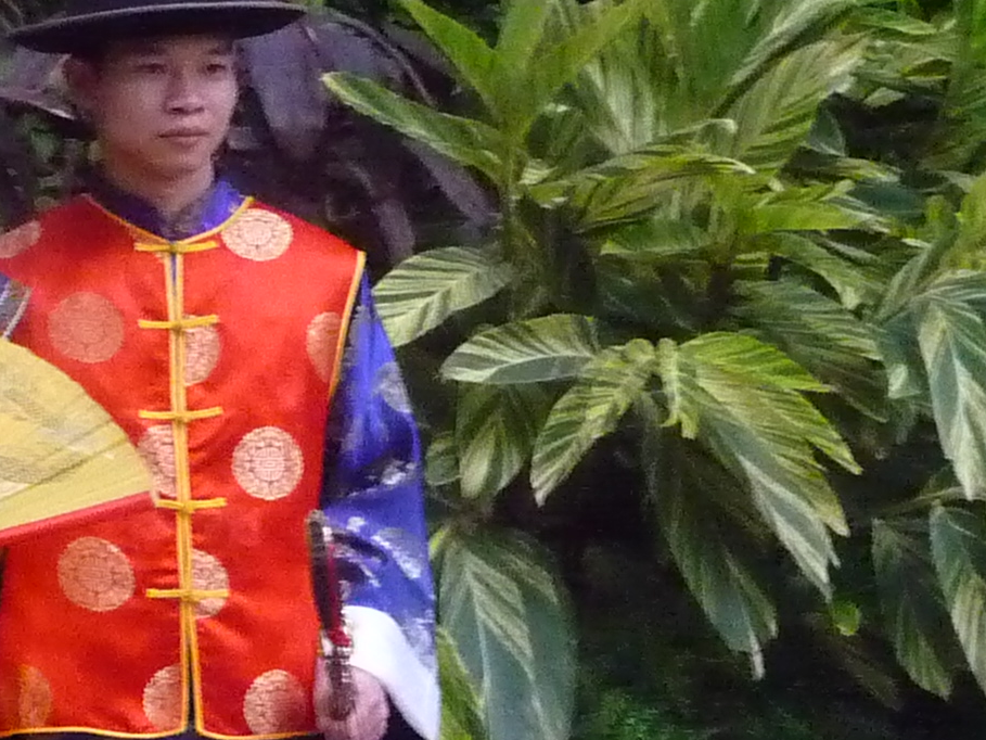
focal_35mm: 107
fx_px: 3048
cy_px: 660
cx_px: 117
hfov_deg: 18.1
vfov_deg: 13.7
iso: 800
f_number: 3.3
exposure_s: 1/25
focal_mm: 4.7
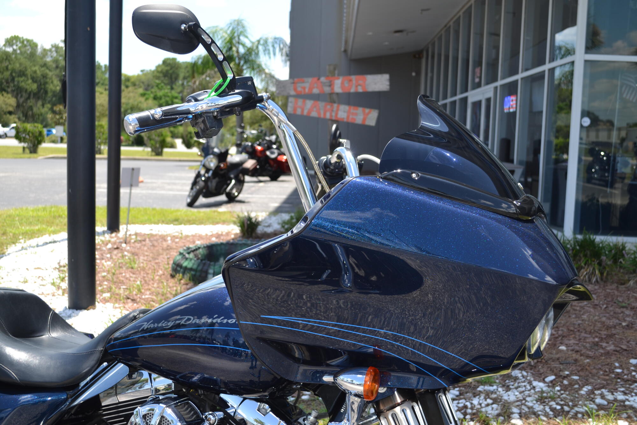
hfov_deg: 46.4
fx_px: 743
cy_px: 212
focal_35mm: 42
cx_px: 318
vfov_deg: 31.9
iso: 100
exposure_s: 1/200
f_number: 5.6
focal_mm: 28
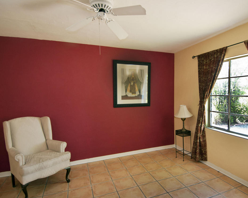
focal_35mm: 21
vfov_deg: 65.5
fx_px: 154
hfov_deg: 77.2
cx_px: 141
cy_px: 99
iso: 500
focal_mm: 12
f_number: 4.5
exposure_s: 1/60
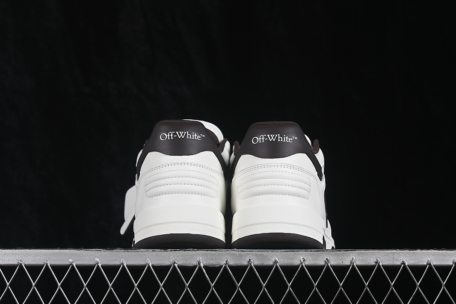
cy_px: 153
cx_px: 229
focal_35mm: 76
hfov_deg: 26.6
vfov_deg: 18.0
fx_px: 963
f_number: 8
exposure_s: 1/80
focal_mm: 50
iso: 160
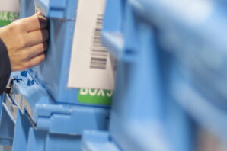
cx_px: 48
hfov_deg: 11.9
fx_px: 1083
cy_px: -31
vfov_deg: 7.9
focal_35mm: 172
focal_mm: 50
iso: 400
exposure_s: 1/60
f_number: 2
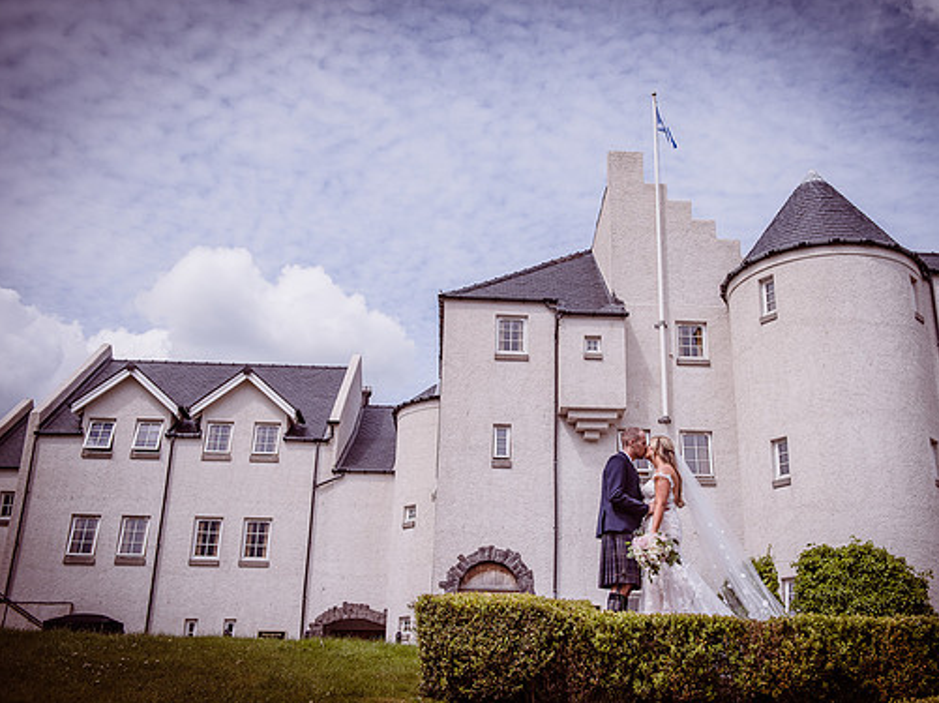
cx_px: 523
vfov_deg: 36.8
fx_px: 1057
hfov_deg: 47.8
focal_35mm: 39
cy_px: 352
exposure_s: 1/4000
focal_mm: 35
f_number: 4.5
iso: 250
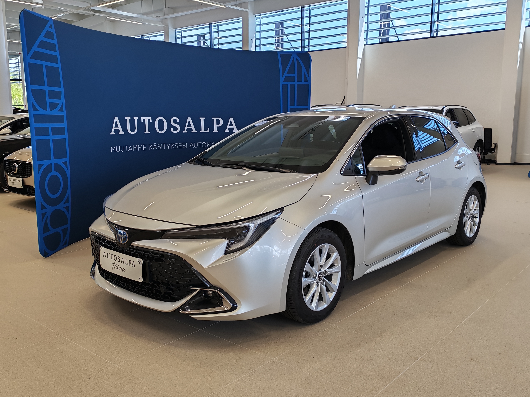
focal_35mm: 34
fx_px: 521
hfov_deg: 54.0
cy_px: 198
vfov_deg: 41.8
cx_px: 265
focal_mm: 6.12
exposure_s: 1/100
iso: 64
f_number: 1.9
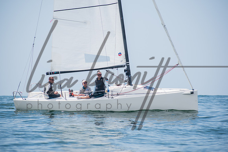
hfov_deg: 9.3
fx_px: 1405
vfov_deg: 6.2
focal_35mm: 222
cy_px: 76
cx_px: 114
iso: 100
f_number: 4.8
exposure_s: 1/640
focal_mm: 140
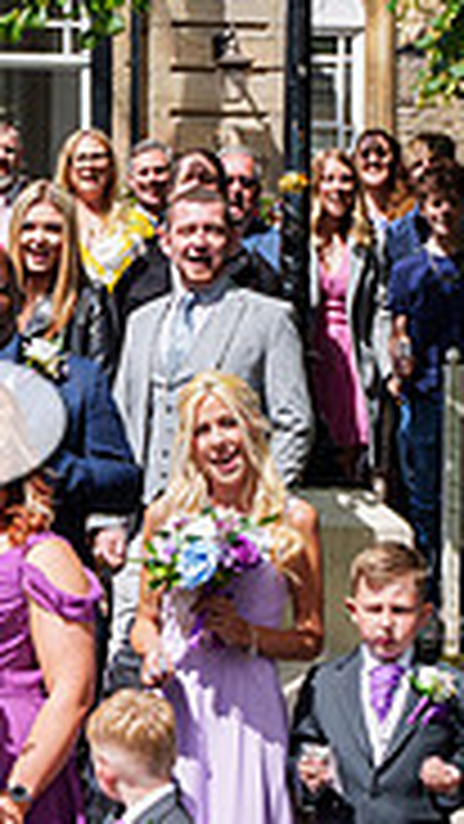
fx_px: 2274
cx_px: -243
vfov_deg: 20.5
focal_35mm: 104
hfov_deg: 11.2
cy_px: 555
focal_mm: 28
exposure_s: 1/3200
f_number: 3.5
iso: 200
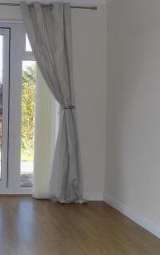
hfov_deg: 25.3
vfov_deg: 43.3
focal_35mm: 46
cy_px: 104
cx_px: -29
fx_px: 321
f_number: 3.1
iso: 80
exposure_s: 1/100
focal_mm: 4
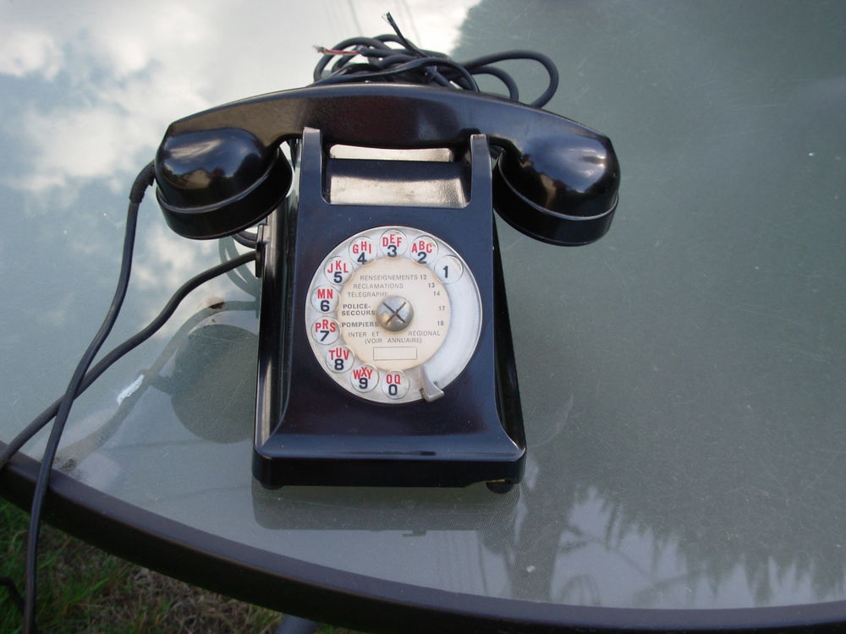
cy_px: 317
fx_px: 1417
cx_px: 423
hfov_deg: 33.2
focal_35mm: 58
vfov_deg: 25.2
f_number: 3.3
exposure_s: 1/105
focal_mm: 9.5
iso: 50
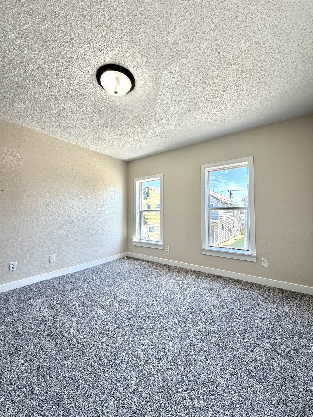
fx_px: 169
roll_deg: -0.8
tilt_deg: +2.6
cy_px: 208
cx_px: 156
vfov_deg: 102.1
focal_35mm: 14
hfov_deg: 85.7
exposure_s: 1/120
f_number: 2.2
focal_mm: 2.22
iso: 125
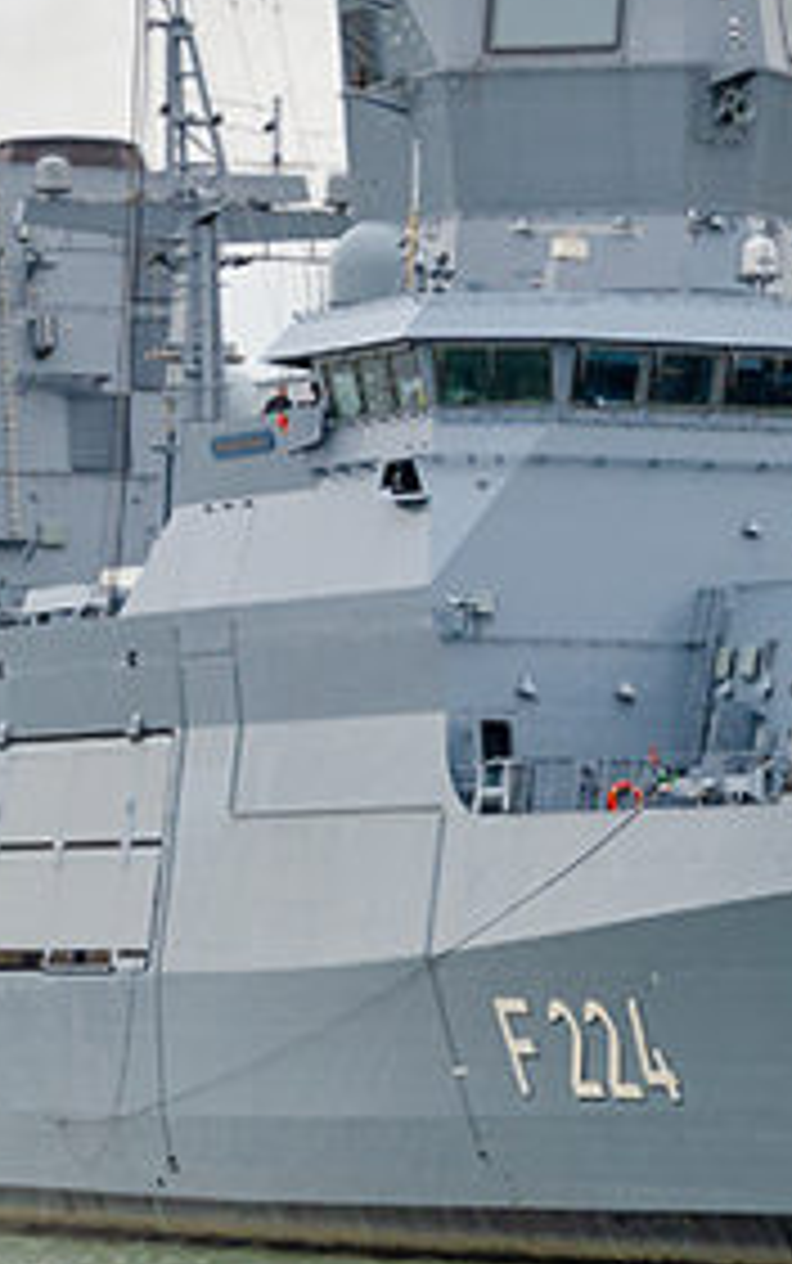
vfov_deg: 9.6
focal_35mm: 217
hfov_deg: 6.0
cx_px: 684
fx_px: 7483
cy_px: 396
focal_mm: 52
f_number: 8
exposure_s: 1/800
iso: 320
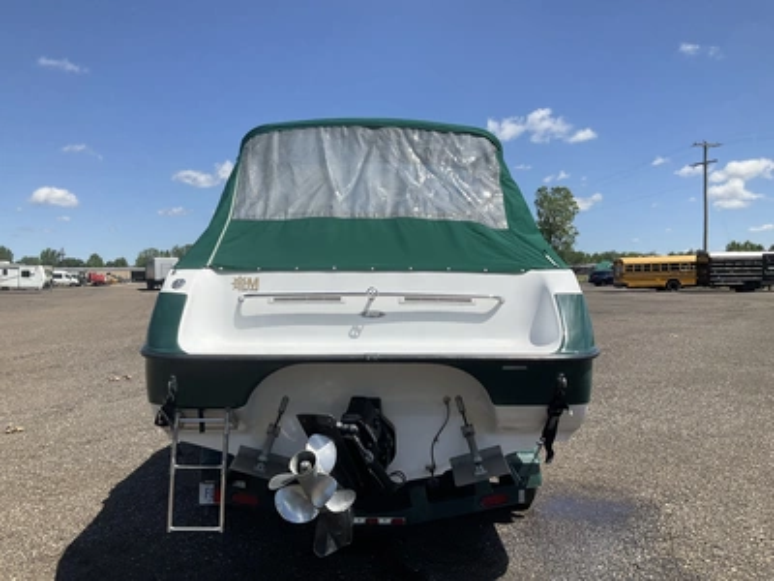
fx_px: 648
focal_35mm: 29
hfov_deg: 61.7
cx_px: 387
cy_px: 290
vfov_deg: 48.2
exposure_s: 1/2320
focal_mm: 3
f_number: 1.8
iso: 25
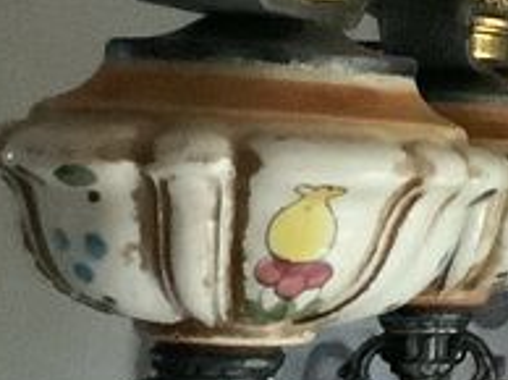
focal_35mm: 160
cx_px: 1275
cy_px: -320
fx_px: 2345
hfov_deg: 10.4
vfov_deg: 8.8
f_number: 2.4
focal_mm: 3.3
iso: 640
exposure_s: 1/17
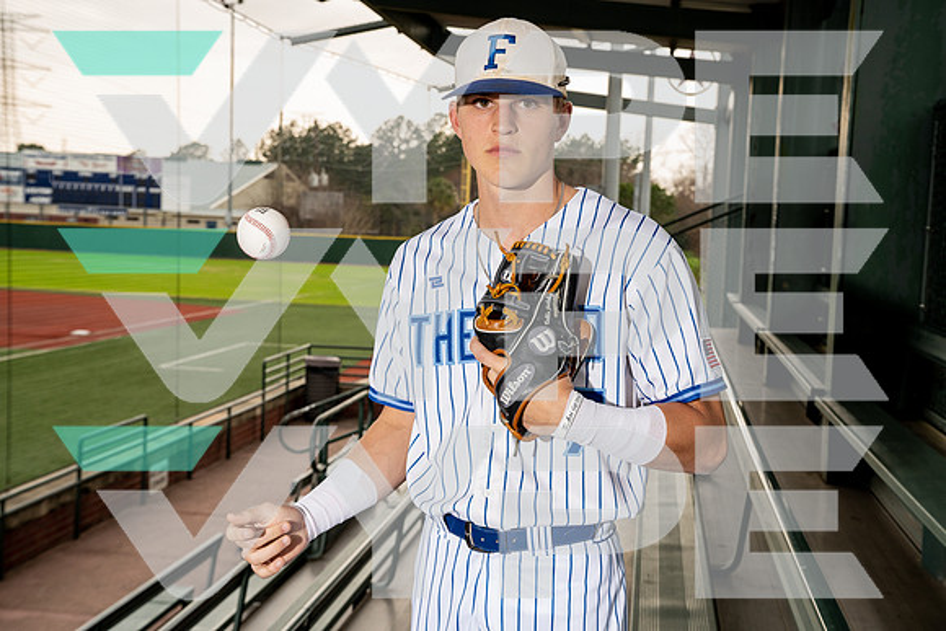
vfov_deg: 28.7
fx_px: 1235
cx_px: 473
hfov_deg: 41.9
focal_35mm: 47
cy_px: 316
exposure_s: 1/250
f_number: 6.3
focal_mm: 47
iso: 640
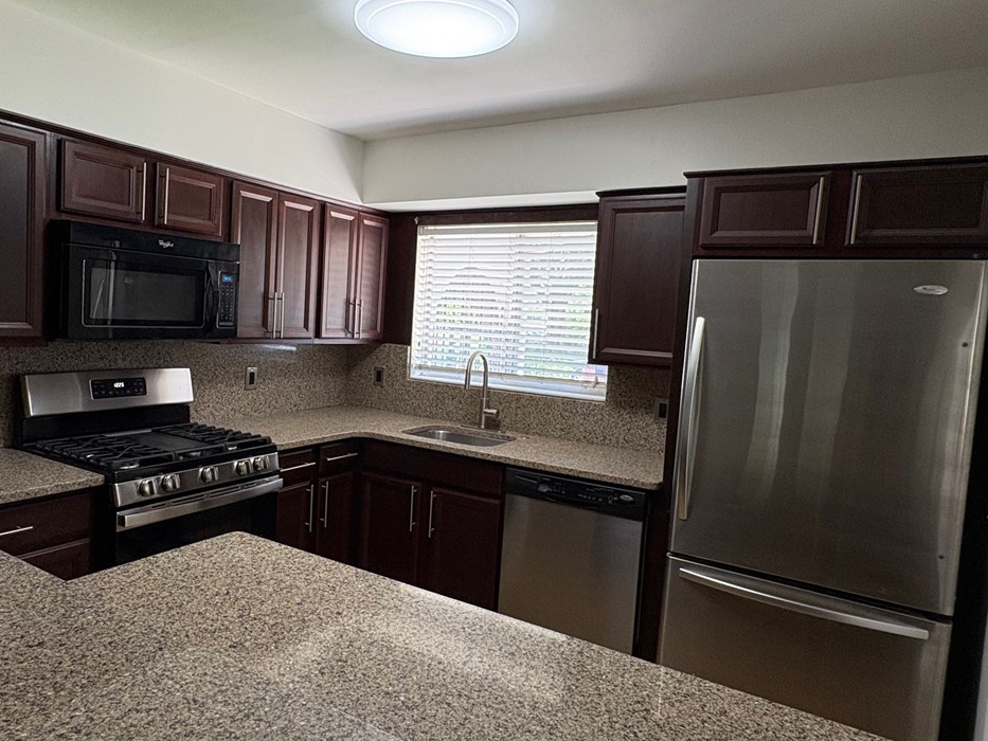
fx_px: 685
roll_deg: -3.5
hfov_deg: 71.3
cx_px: 428
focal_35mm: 24
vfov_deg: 56.8
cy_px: 366
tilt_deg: -3.8
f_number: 2.2
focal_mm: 2.22
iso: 200
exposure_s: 1/120
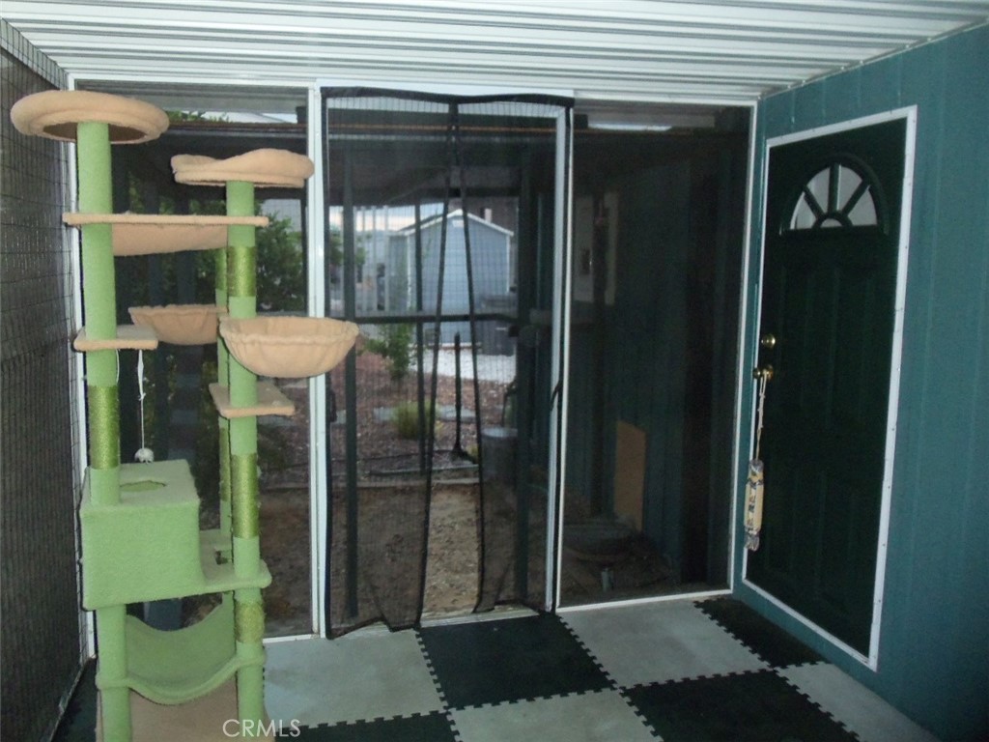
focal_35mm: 29
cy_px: 371
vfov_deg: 48.2
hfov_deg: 61.7
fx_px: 829
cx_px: 494
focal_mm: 5.2
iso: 200
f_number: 3.4
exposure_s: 1/30
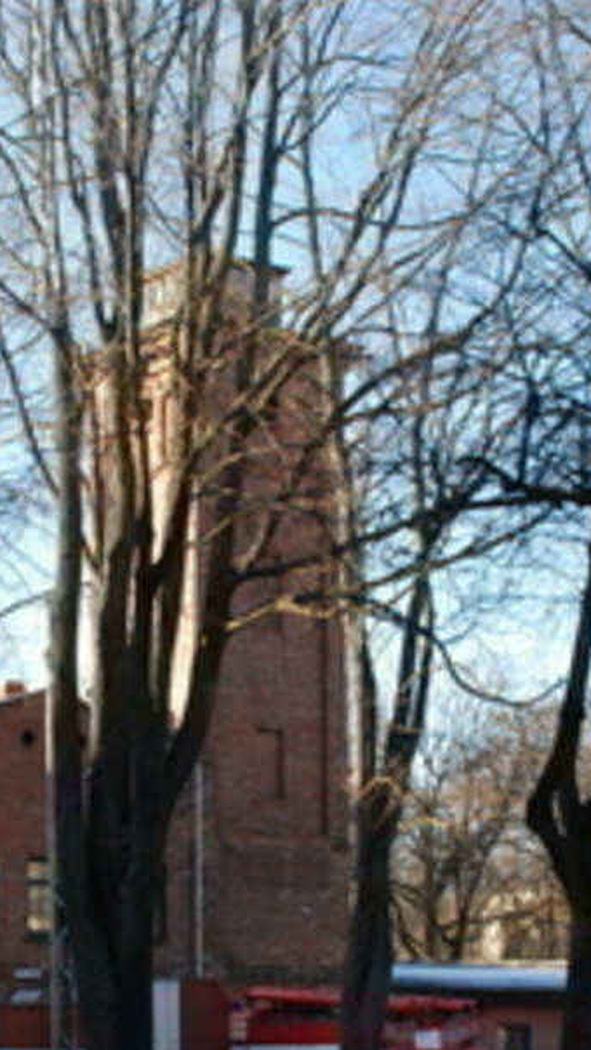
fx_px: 2228
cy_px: 704
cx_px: 233
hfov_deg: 15.1
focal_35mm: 80
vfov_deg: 26.4
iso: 640
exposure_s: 1/125
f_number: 11
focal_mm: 24
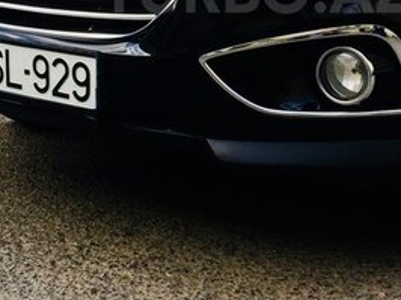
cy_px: -10
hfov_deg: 26.9
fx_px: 833
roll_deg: +0.7
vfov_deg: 19.7
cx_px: 256
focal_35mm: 72
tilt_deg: -10.2
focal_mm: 4.15
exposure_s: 1/291
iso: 32
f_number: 2.2
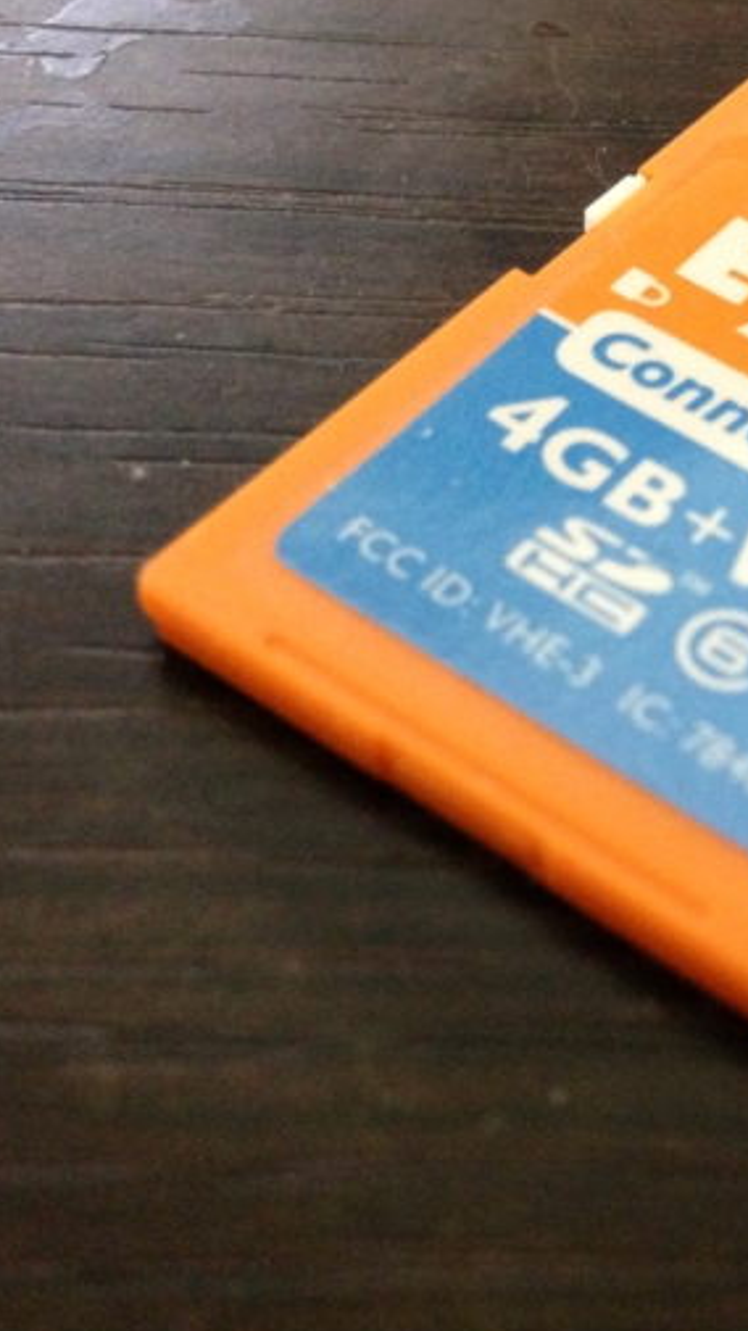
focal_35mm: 57
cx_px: 780
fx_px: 2010
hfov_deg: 20.3
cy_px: 622
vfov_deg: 36.6
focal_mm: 4.13
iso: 500
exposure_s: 1/15
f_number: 2.4
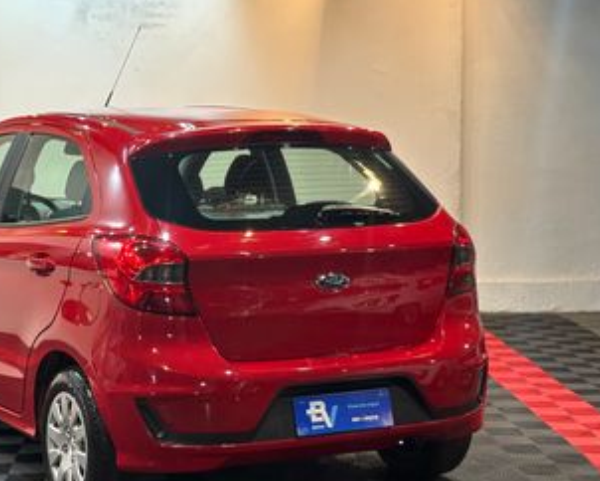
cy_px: 264
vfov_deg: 19.4
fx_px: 1404
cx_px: 183
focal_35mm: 79
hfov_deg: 24.0
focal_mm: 5.96
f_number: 1.6
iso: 125
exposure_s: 1/40
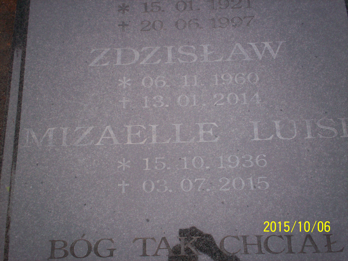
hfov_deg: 51.4
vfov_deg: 39.7
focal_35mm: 36
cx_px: 174
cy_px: 130
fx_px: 362
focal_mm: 6
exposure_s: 1/81.1
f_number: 4.5
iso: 140
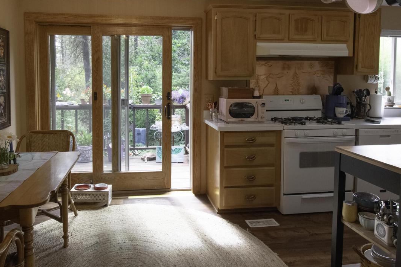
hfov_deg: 69.1
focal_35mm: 26
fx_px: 290
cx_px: 174
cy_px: 94
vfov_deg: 48.9
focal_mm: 12
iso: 1400
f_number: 8
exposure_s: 1/400
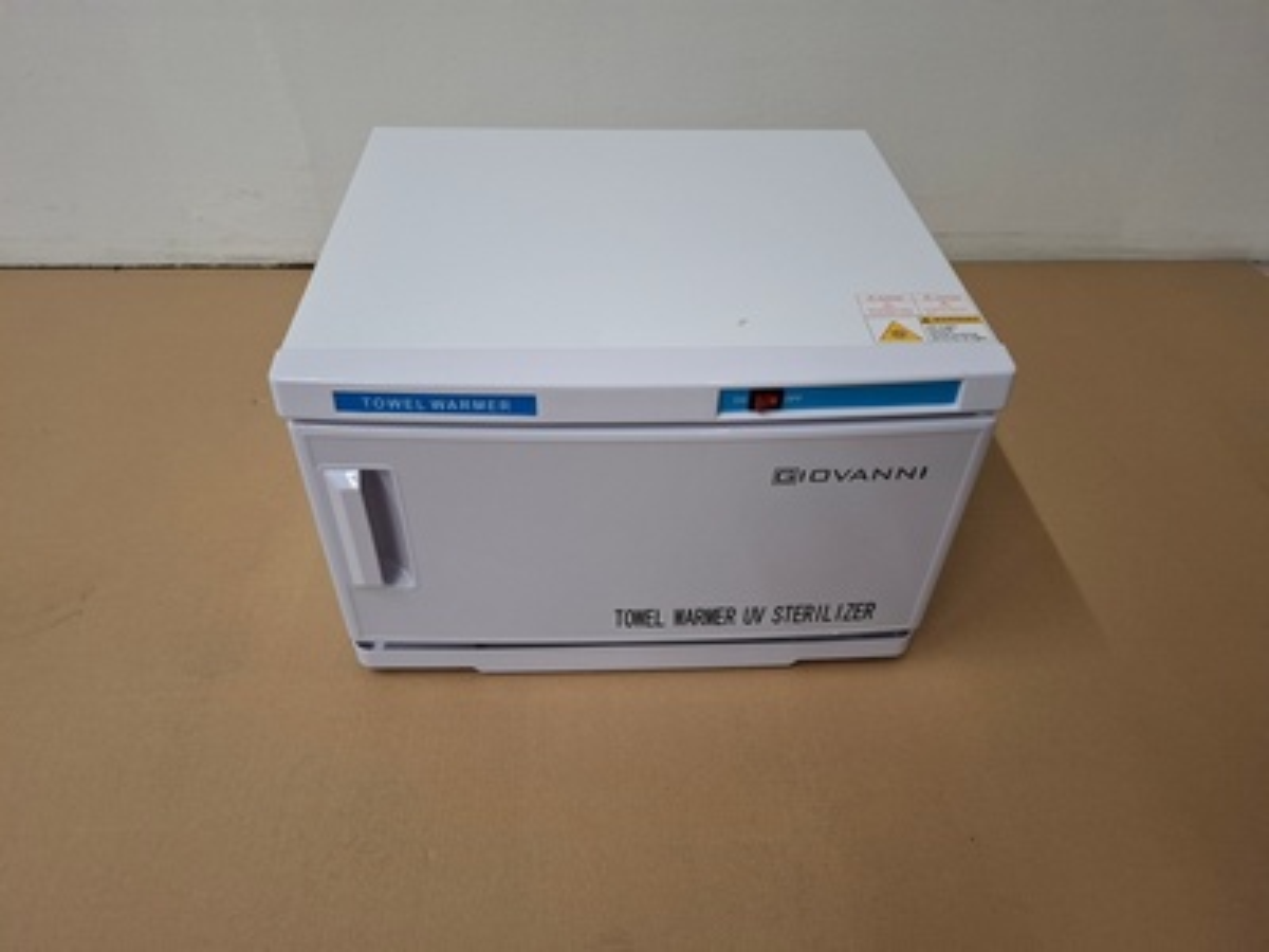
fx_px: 843
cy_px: 476
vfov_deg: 58.9
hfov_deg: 73.9
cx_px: 634
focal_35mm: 23
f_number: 1.8
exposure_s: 1/100
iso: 200
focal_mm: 5.54
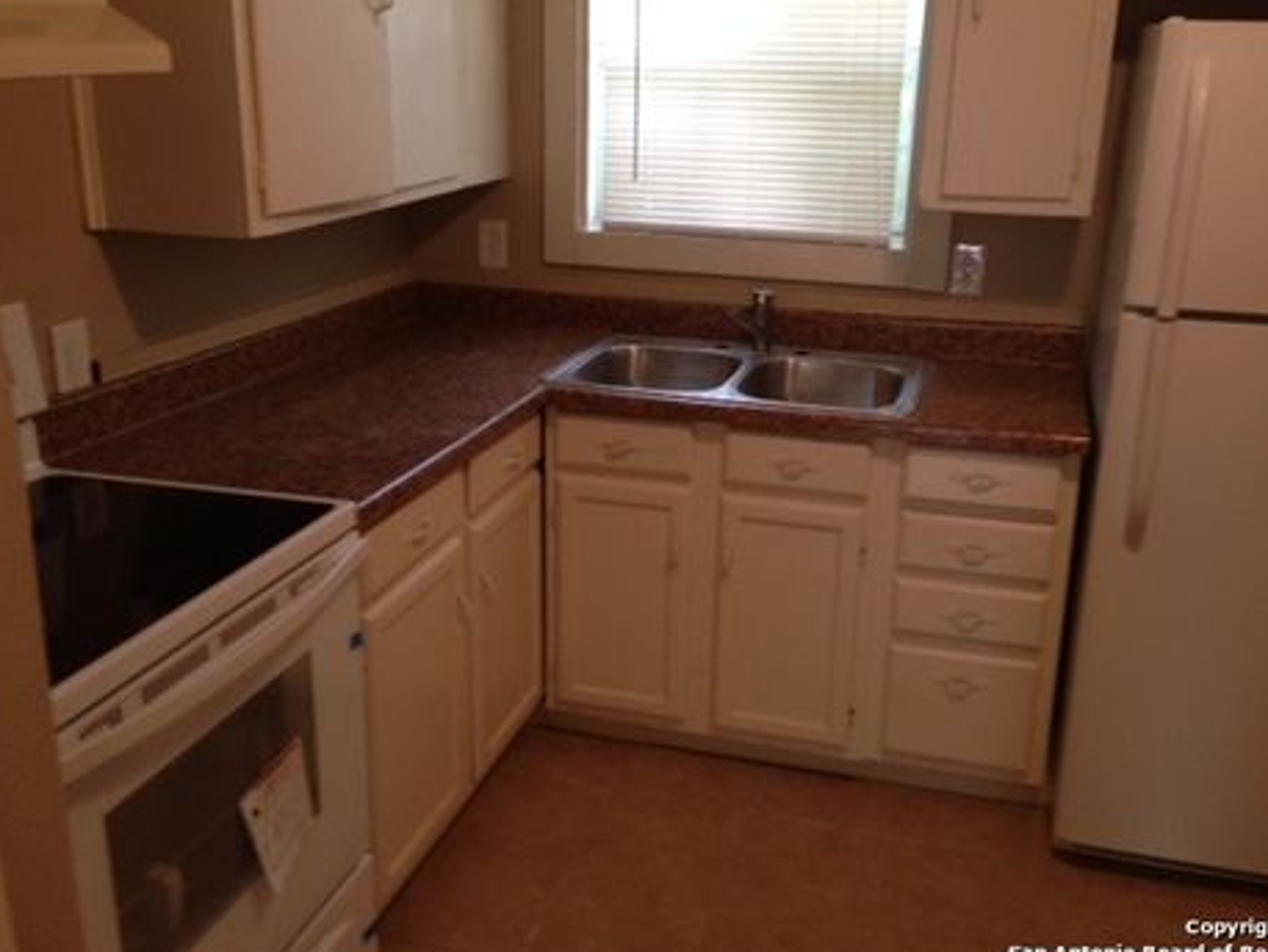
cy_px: 447
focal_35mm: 36
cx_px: 662
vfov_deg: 39.7
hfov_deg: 51.3
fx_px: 1319
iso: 100
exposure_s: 1/20
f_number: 2.4
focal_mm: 4.12
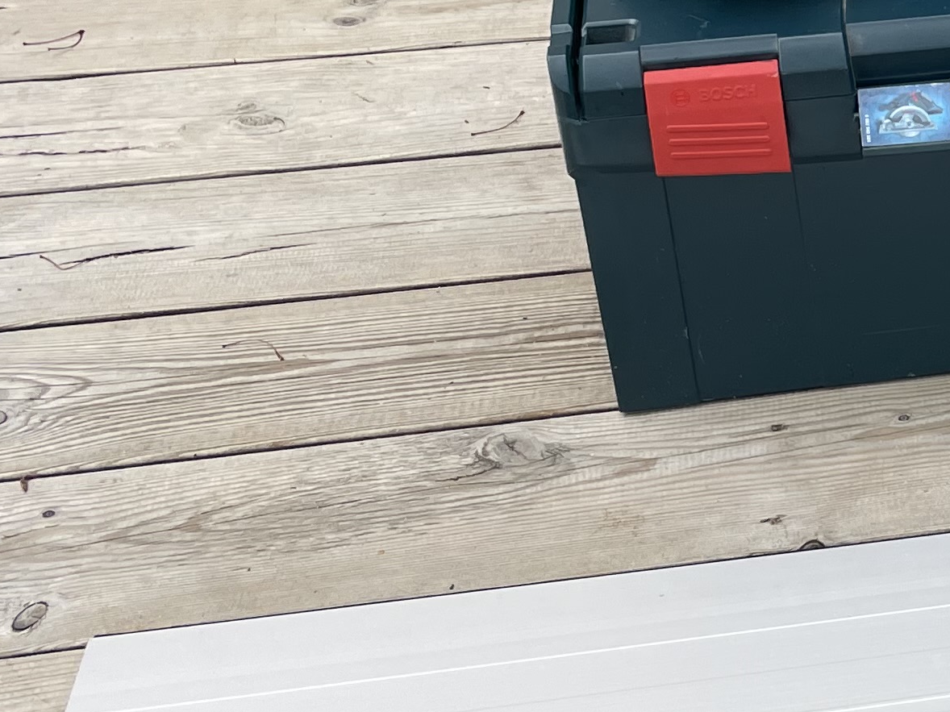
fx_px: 2442
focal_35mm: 89
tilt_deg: -33.5
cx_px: 1409
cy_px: 174
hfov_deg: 19.3
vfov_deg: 16.5
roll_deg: -1.6
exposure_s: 1/322
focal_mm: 4.2
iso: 32
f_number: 1.6
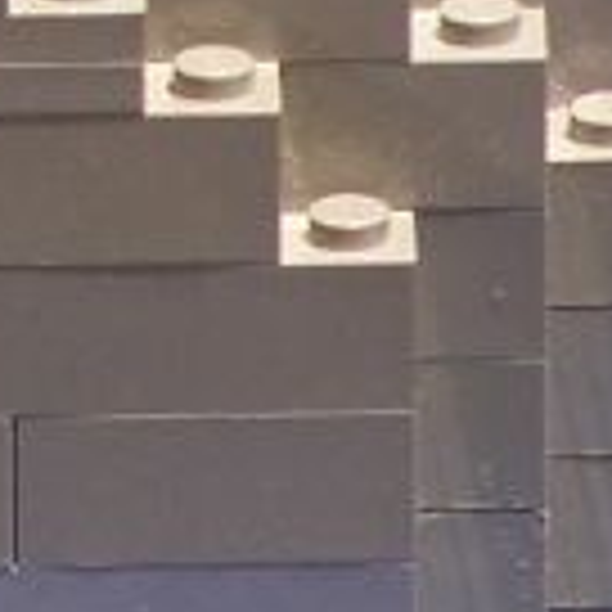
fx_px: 35784
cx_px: -428
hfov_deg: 1.0
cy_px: -562
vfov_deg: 1.0
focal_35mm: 1789
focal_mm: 44.4
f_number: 3.6
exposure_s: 1/3
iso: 80
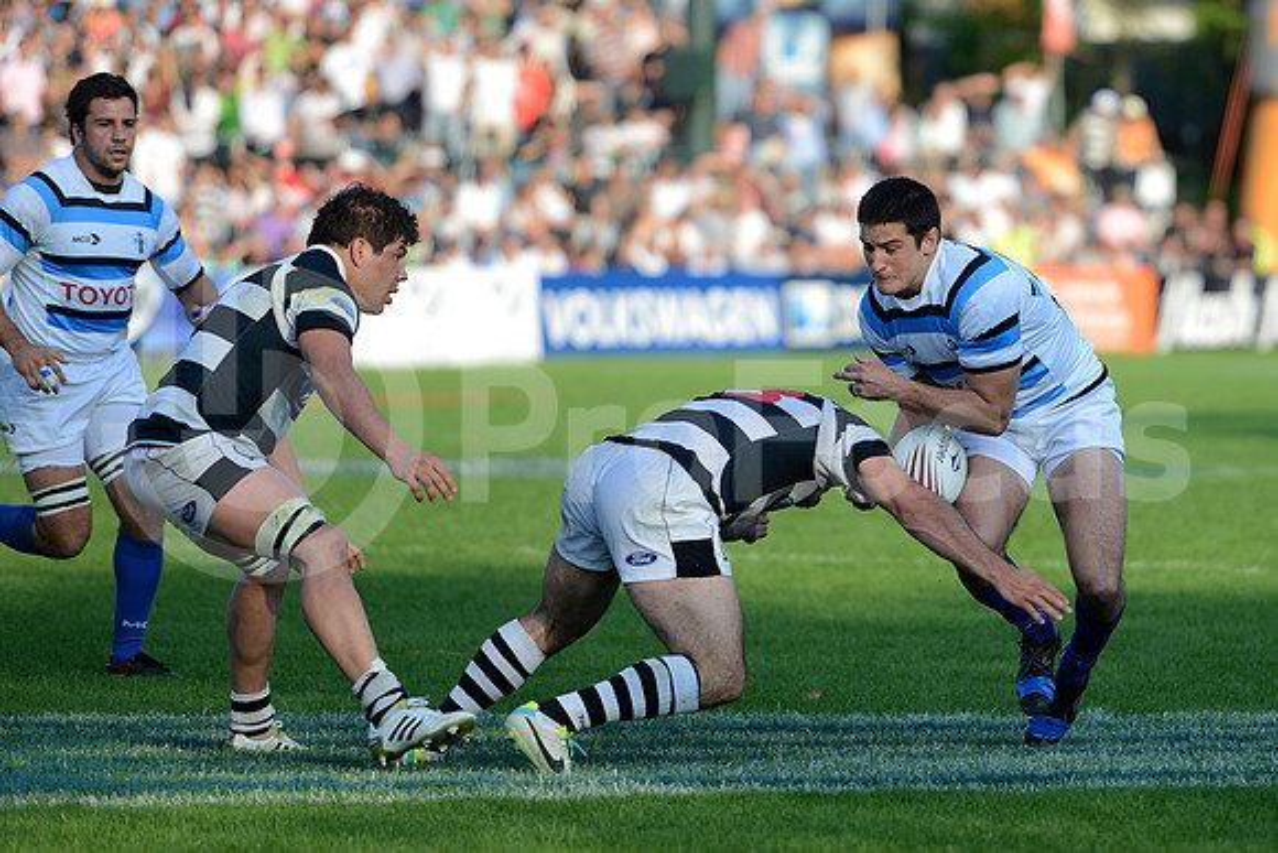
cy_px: 426
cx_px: 639
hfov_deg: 10.3
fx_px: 7101
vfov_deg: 6.9
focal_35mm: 200
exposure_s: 1/1250
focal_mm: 200
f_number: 2.8
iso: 320
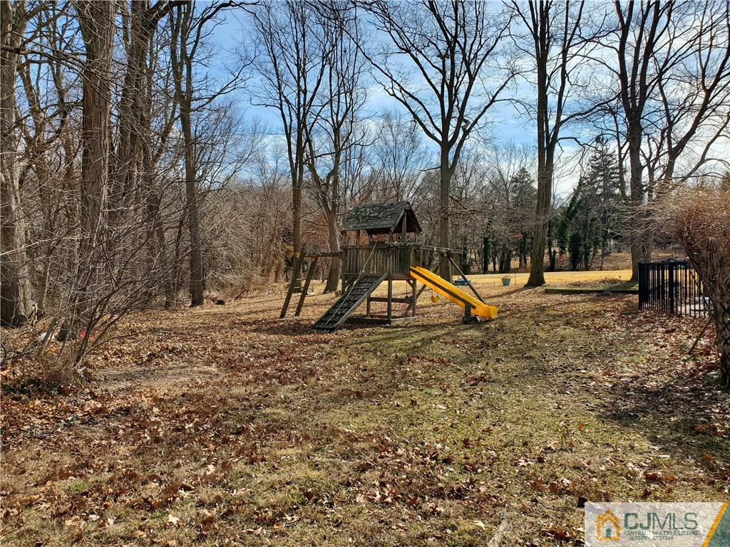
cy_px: 274
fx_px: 548
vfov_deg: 53.1
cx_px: 365
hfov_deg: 67.3
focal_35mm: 26
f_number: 2.4
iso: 50
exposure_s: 1/1721
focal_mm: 4.3
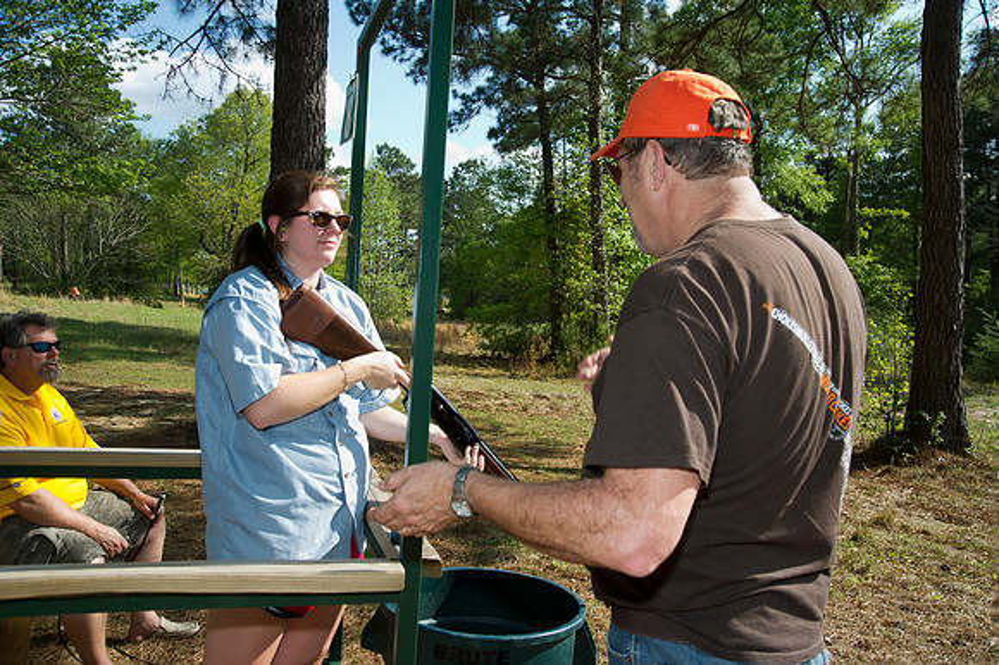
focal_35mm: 30
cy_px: 332
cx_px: 500
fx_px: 832
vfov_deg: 43.6
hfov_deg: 62.0
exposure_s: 1/125
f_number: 8
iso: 100
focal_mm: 30
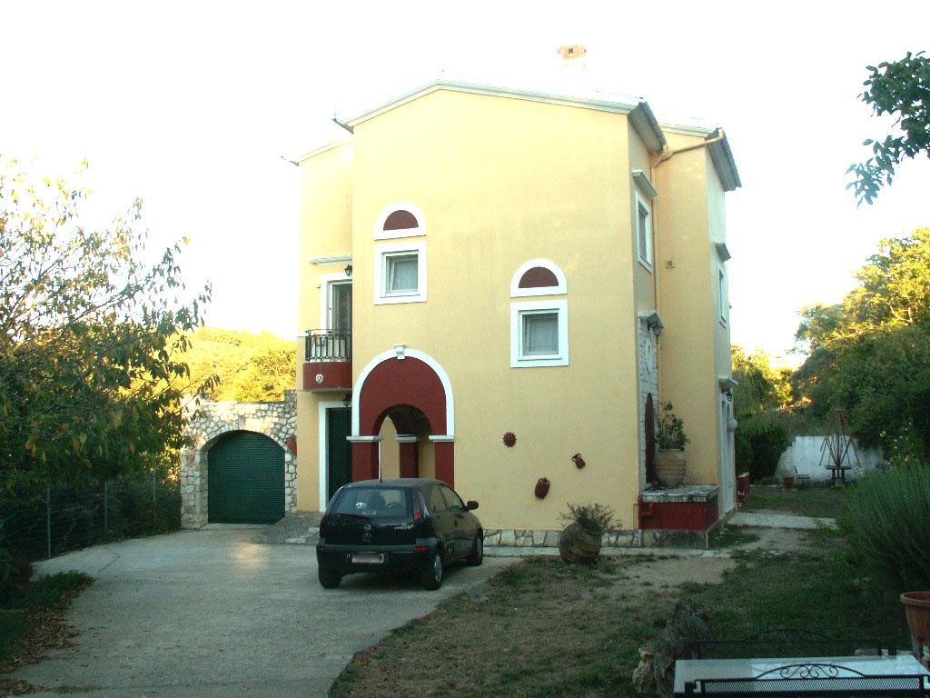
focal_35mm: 35
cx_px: 465
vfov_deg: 40.7
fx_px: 940
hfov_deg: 52.6
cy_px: 349
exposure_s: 1/100
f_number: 4.5
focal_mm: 5.86
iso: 50
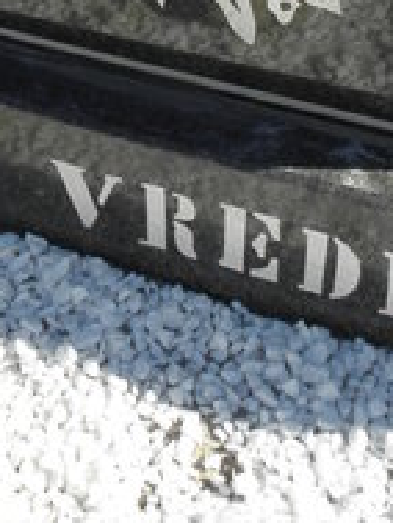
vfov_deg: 15.3
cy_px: -357
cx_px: 97
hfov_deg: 13.0
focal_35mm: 114
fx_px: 1724
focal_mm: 4.83
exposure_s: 1/160
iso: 64
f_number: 5.6
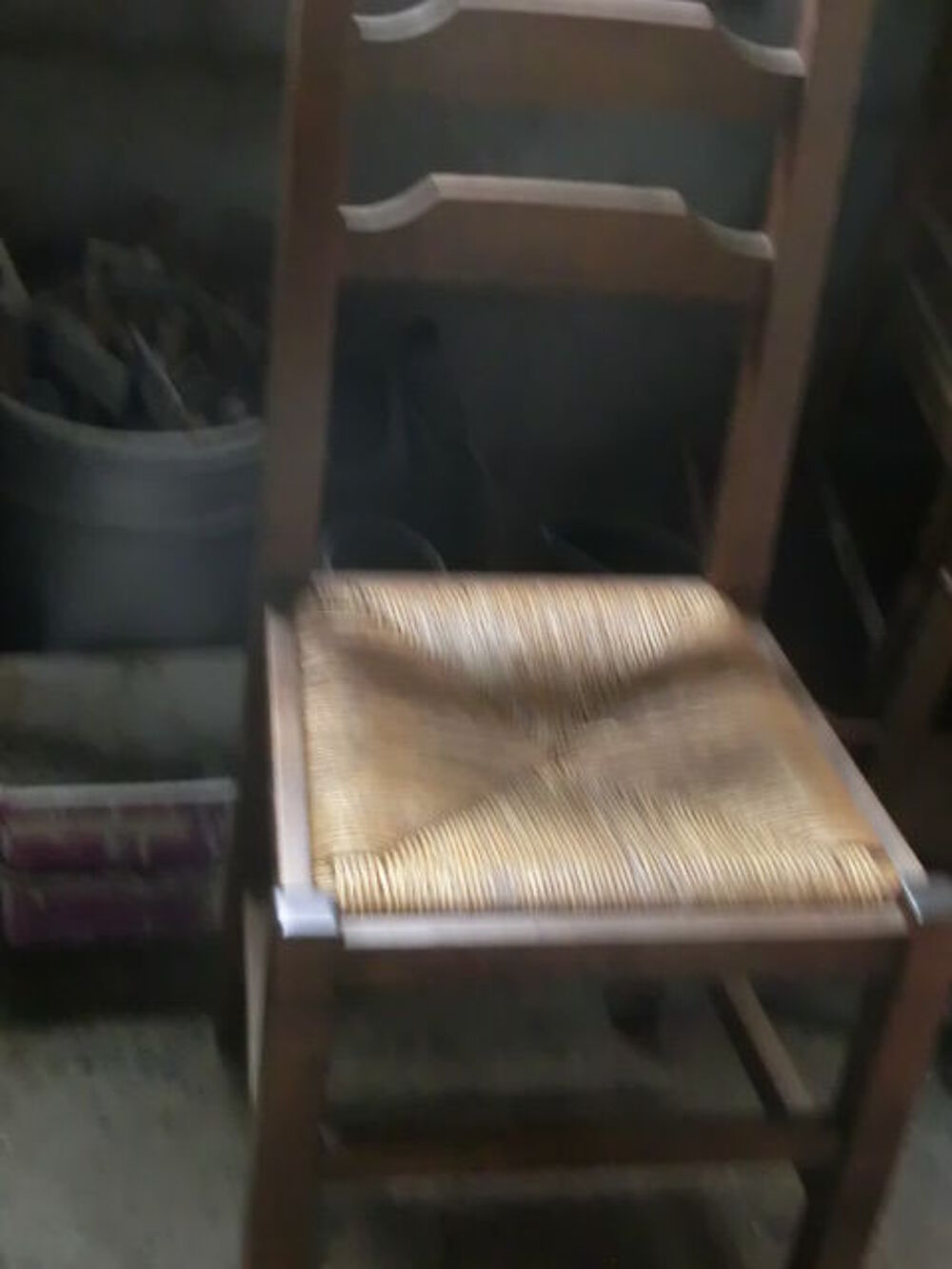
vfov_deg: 28.2
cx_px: 476
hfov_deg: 21.3
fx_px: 2530
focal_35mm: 69
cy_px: 634
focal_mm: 12.29
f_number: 4.8
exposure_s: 1/13
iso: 800
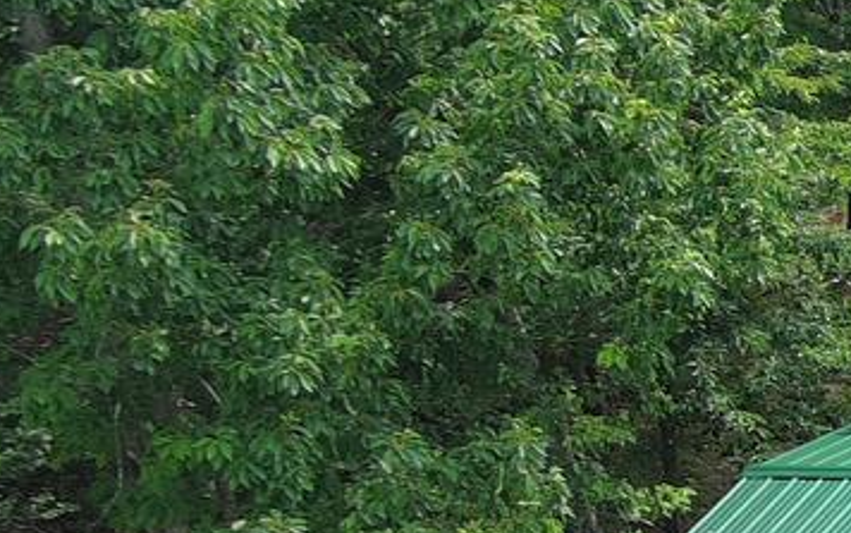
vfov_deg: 7.7
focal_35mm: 170
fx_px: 3945
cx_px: 2371
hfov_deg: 9.9
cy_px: 439
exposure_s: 1/454
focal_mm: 10.57
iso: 100
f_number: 2.8
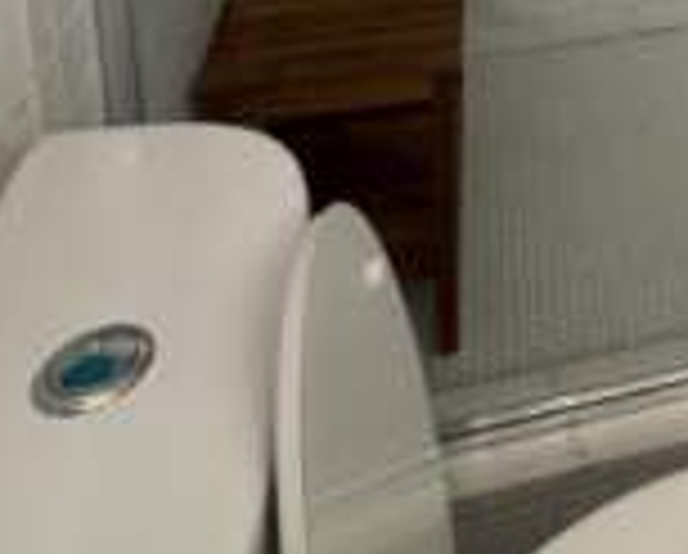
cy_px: -441
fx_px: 1163
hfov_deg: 28.2
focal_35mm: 57
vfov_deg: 19.8
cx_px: 854
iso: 320
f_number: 2.2
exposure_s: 1/120
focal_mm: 2.22
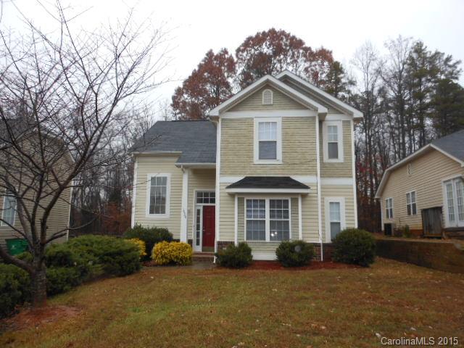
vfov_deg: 49.7
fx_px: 375
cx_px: 232
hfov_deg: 63.4
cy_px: 174
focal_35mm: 28
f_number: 3.7
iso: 100
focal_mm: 5
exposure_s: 1/30
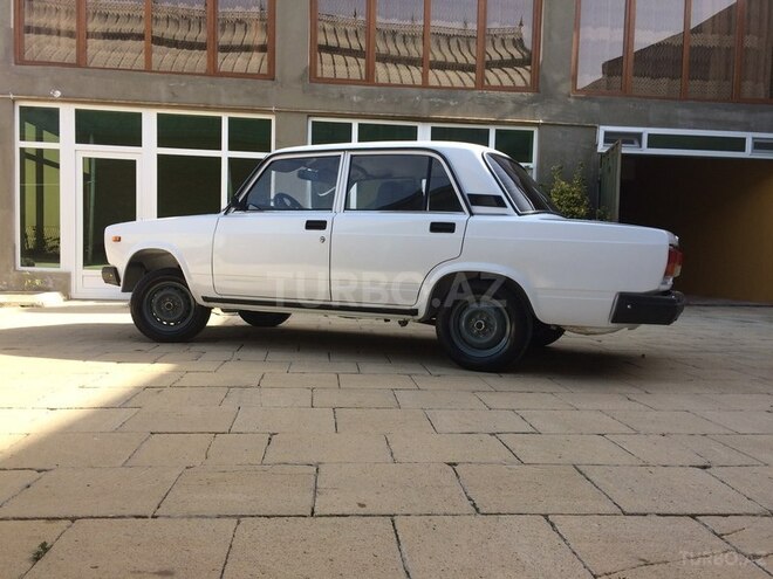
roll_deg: -1.8
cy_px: 290
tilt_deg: -2.6
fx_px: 648
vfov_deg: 48.2
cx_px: 386
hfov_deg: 61.7
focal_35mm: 29
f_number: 2.2
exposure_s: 1/471
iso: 32
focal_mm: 4.15
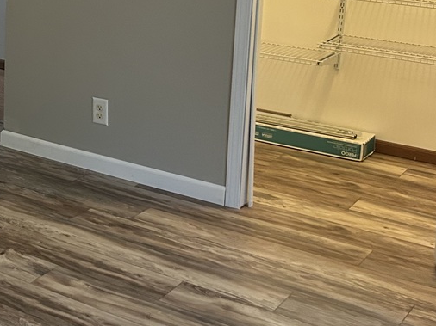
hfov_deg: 23.4
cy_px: -22
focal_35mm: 74
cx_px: -123
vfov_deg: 19.2
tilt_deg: -8.6
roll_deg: -0.4
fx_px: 932
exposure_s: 1/60
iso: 320
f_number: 1.5
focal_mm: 5.7
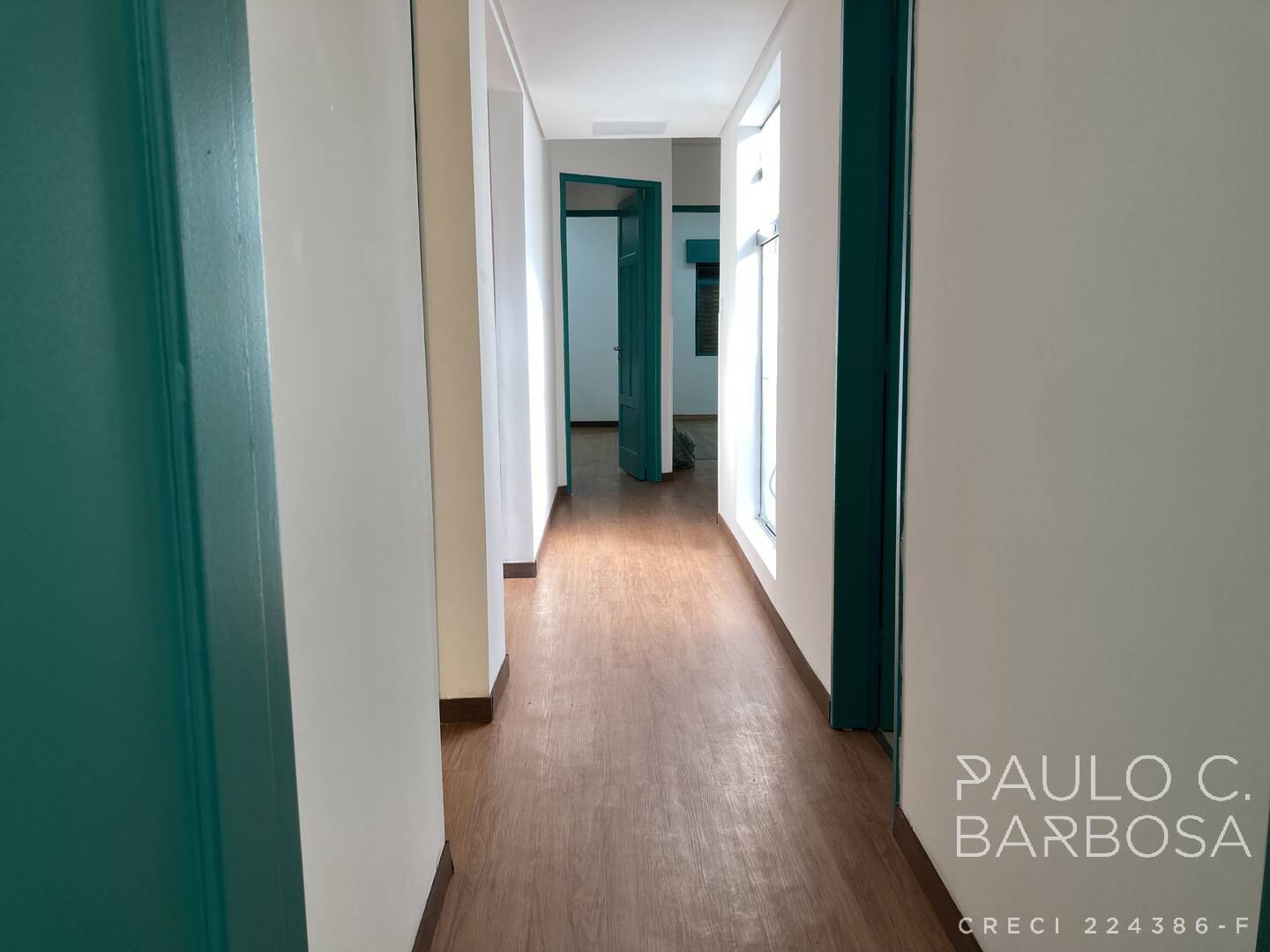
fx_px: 1027
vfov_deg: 49.7
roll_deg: +0.6
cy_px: 476
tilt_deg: -7.4
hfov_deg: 63.4
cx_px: 635
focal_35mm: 28
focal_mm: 3.99
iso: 32
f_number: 1.8
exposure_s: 1/120
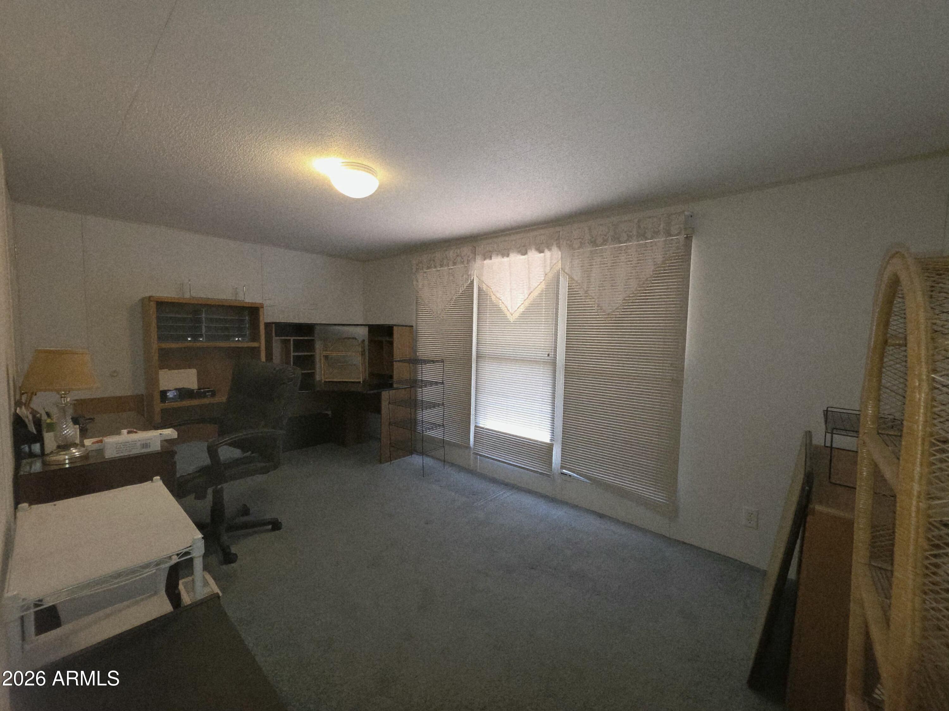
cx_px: 474
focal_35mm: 13
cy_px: 356
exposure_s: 1/60.2
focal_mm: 2.2
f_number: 1.9
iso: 160
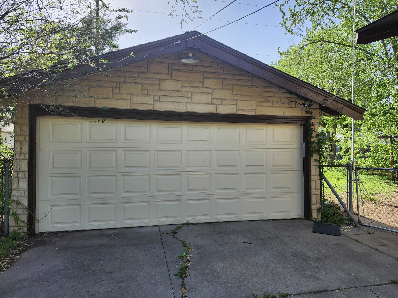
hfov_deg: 73.9
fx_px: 264
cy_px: 149
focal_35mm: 23
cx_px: 199
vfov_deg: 58.9
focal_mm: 5.54
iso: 25
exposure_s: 1/511
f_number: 1.8
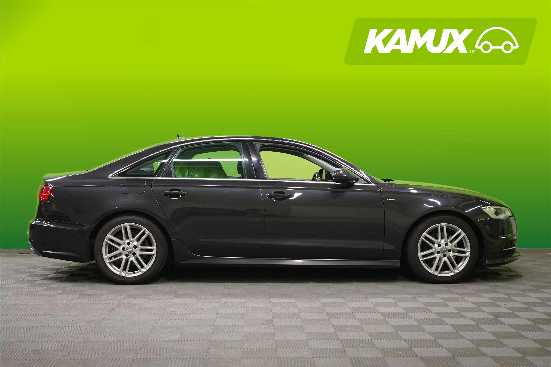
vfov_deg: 20.3
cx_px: 276
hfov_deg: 30.1
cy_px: 184
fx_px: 1025
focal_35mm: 67
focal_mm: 67
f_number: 5.6
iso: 800
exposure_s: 1/50
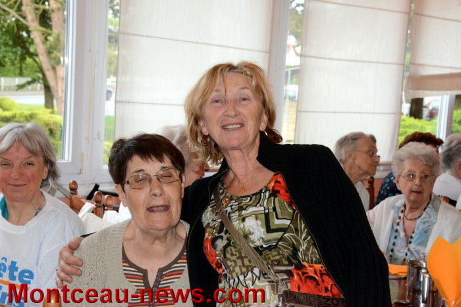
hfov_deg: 26.0
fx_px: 999
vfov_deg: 17.5
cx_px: 230
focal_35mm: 78
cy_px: 154
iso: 6400
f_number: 10
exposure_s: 1/250
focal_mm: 78
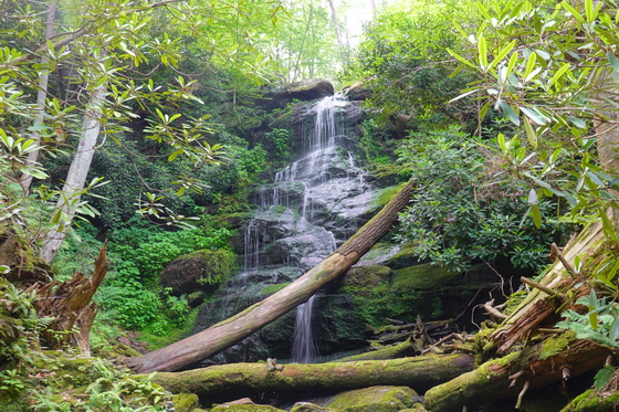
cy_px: 206
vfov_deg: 35.0
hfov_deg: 50.7
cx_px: 310
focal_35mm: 38
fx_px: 653
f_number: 5
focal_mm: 14.12
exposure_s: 1/5
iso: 100
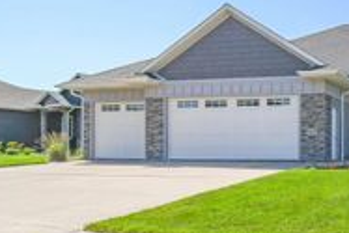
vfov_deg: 33.2
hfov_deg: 39.4
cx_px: 386
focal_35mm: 40
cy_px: 154
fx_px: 388
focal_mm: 10
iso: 1250
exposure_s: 1/8000
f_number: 7.1
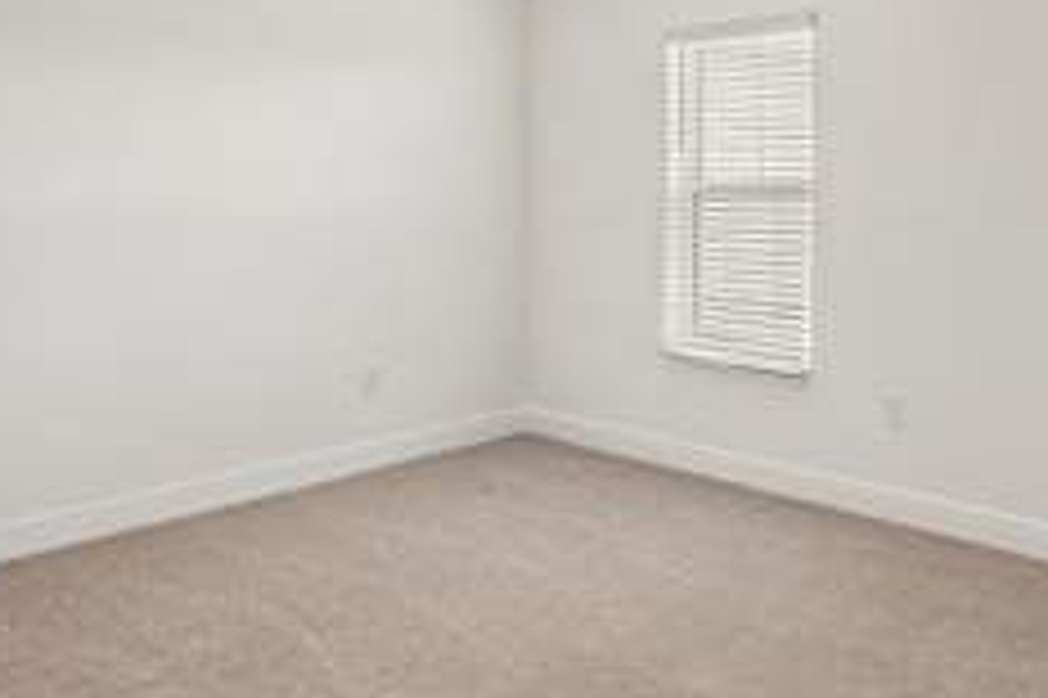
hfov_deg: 52.6
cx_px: 873
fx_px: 960
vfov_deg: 38.6
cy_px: 155
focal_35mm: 33
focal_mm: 16
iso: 400
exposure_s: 1/25
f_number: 8
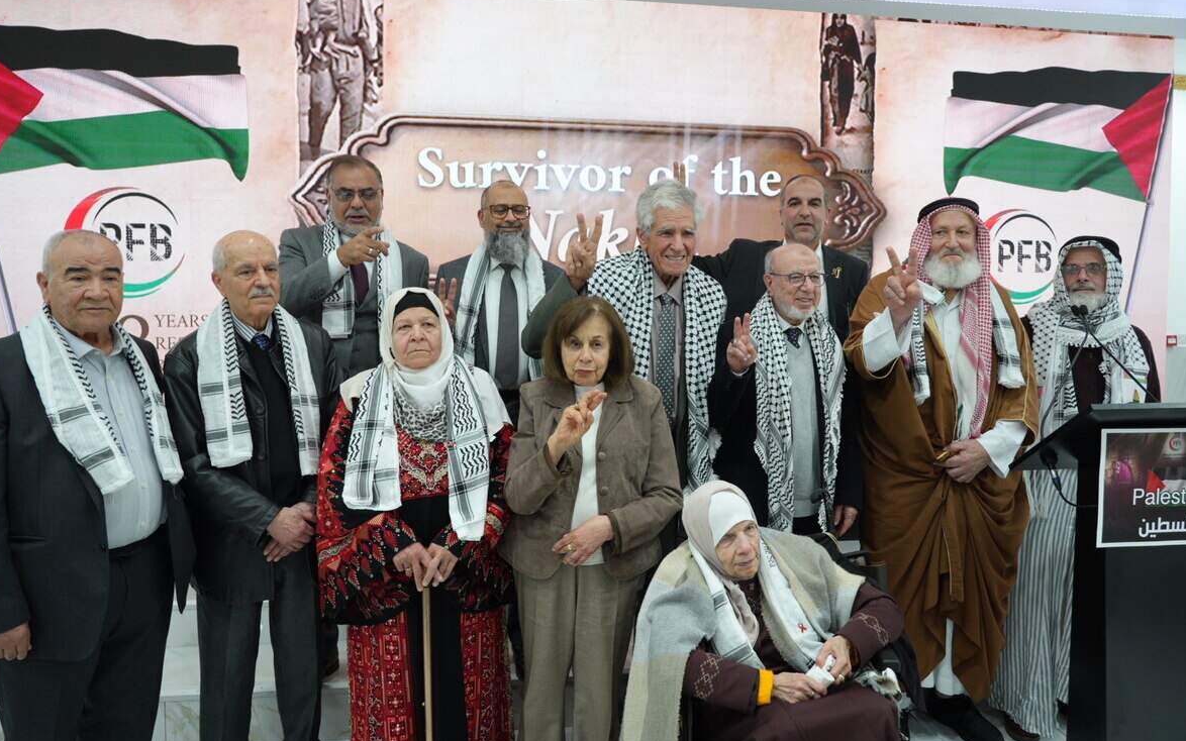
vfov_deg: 49.2
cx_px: 594
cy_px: 342
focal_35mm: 25
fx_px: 808
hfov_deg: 72.5
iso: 1000
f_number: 4
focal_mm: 24
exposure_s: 1/160
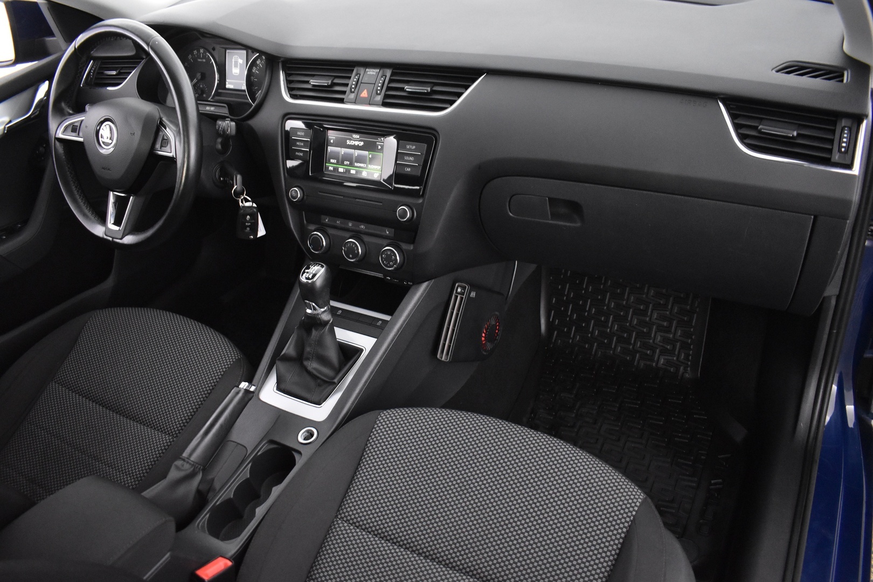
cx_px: 436
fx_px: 655
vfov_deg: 47.9
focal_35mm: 27
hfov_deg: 67.4
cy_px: 291
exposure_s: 1/25
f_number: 3.5
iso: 3200
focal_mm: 18
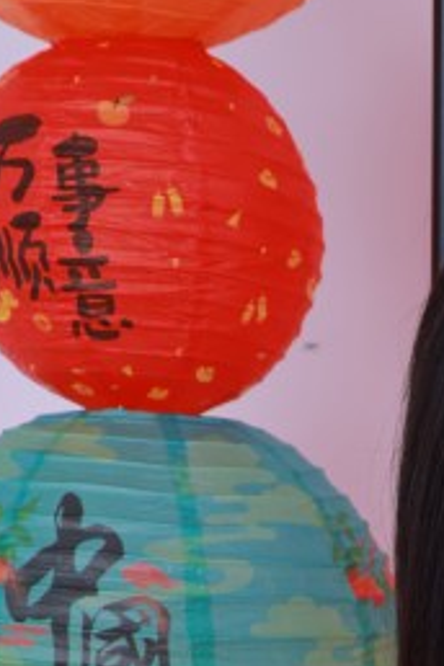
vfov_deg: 10.7
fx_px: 2997
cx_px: 751
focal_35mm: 162
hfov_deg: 8.2
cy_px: 1650
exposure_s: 1/80
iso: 160
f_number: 8
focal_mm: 32
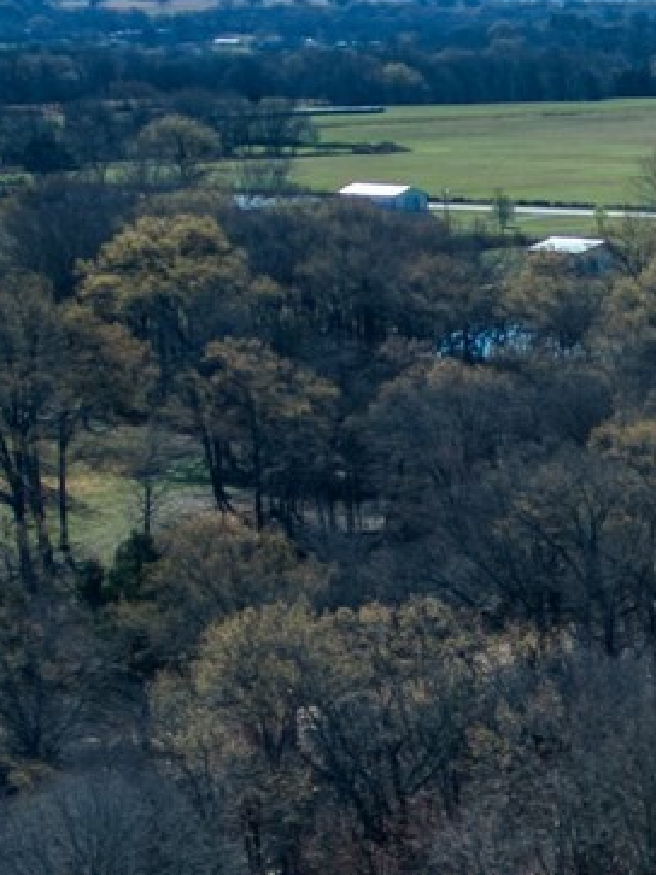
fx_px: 3211
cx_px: 1587
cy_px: 1063
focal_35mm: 127
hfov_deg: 10.1
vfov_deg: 15.0
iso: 110
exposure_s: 1/350
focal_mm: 4.5
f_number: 2.8
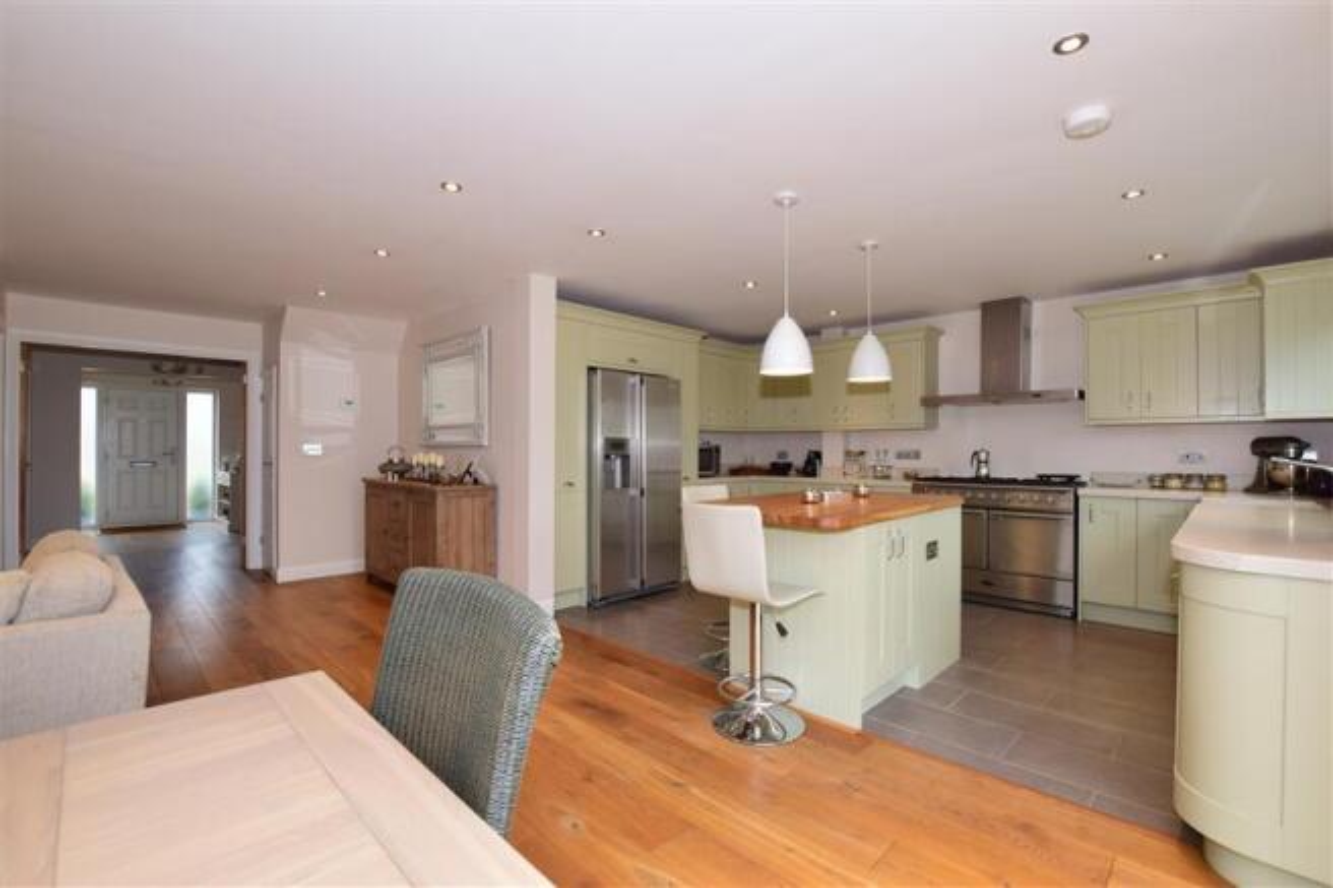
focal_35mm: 15
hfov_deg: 100.4
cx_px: 666
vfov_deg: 77.3
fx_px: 555
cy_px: 444
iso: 200
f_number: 7.1
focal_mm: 10
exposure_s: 1/13
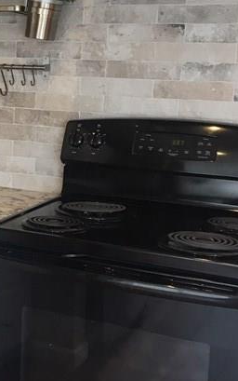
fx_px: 798
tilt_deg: -8.5
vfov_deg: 26.8
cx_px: -65
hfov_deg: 16.1
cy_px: 163
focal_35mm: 77
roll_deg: -1.2
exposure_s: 1/30
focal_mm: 4.15
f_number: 2.2
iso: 50
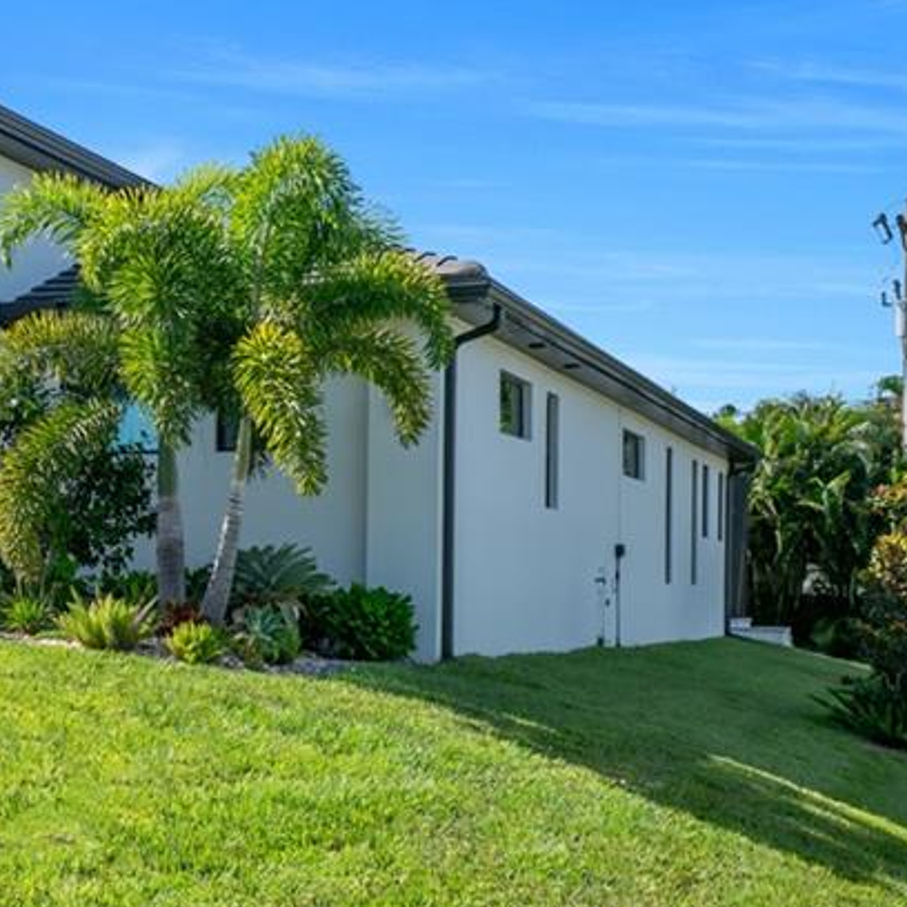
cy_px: 596
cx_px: -147
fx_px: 1897
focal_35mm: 64
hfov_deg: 24.6
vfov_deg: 26.7
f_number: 8
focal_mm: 20
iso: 100
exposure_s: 1/250
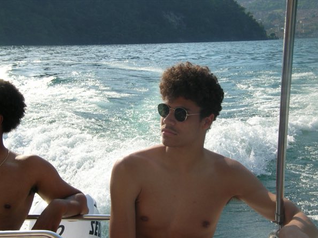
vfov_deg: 22.5
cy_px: 120
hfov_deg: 29.8
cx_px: 160
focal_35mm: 65
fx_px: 597
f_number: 4.5
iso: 50
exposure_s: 1/472
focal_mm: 10.6
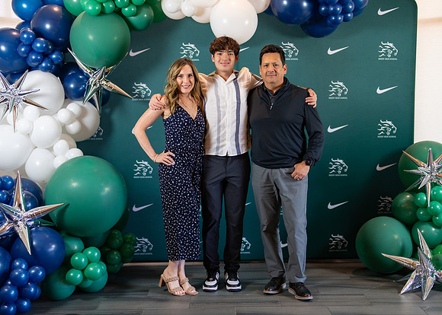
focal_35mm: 54
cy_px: 158
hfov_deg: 36.4
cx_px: 221
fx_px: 672
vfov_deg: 26.4
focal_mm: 50
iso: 500
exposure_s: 1/400
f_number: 1.2
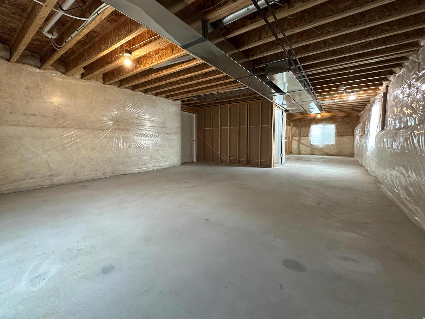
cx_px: 199
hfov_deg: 98.0
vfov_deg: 81.7
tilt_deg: -2.7
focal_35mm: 15
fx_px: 184
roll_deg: +0.2
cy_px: 149
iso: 400
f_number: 2.2
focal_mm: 2.22
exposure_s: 1/60
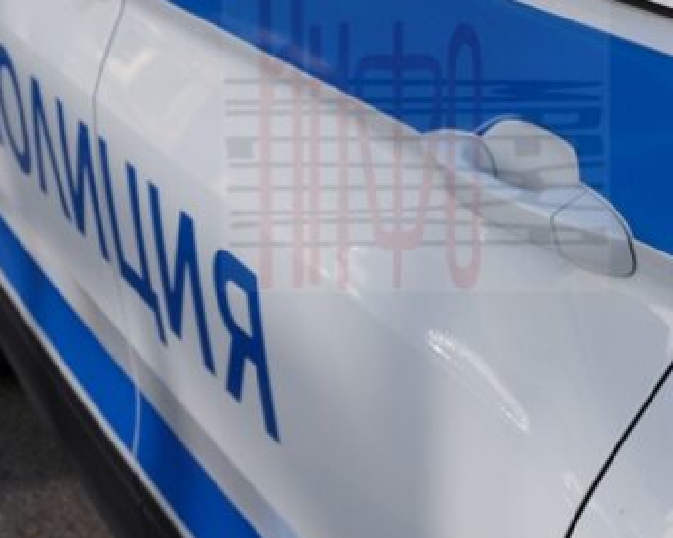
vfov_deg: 14.5
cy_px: 141
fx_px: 2111
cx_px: 416
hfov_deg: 18.1
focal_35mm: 106
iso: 400
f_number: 8
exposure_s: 1/350
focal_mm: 37.1
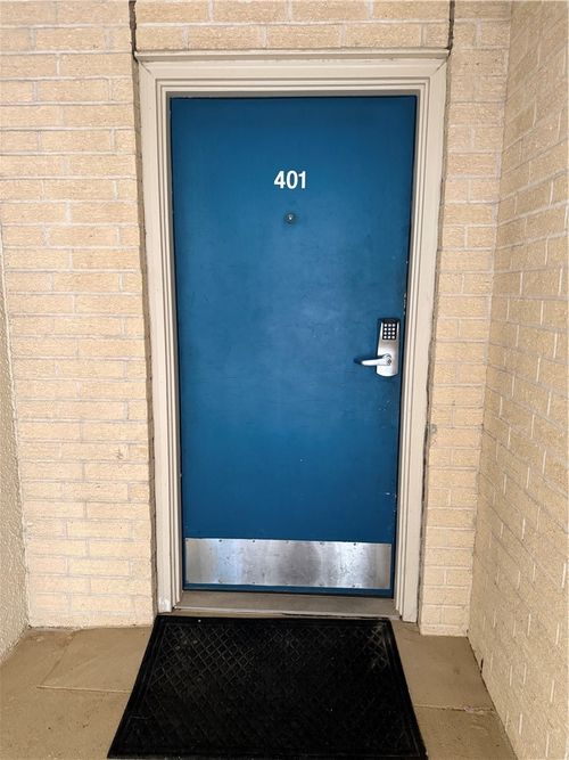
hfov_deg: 56.8
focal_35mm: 24
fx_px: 526
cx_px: 284
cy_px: 380
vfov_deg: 71.6
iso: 500
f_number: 1.78
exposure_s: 1/60
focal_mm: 6.76
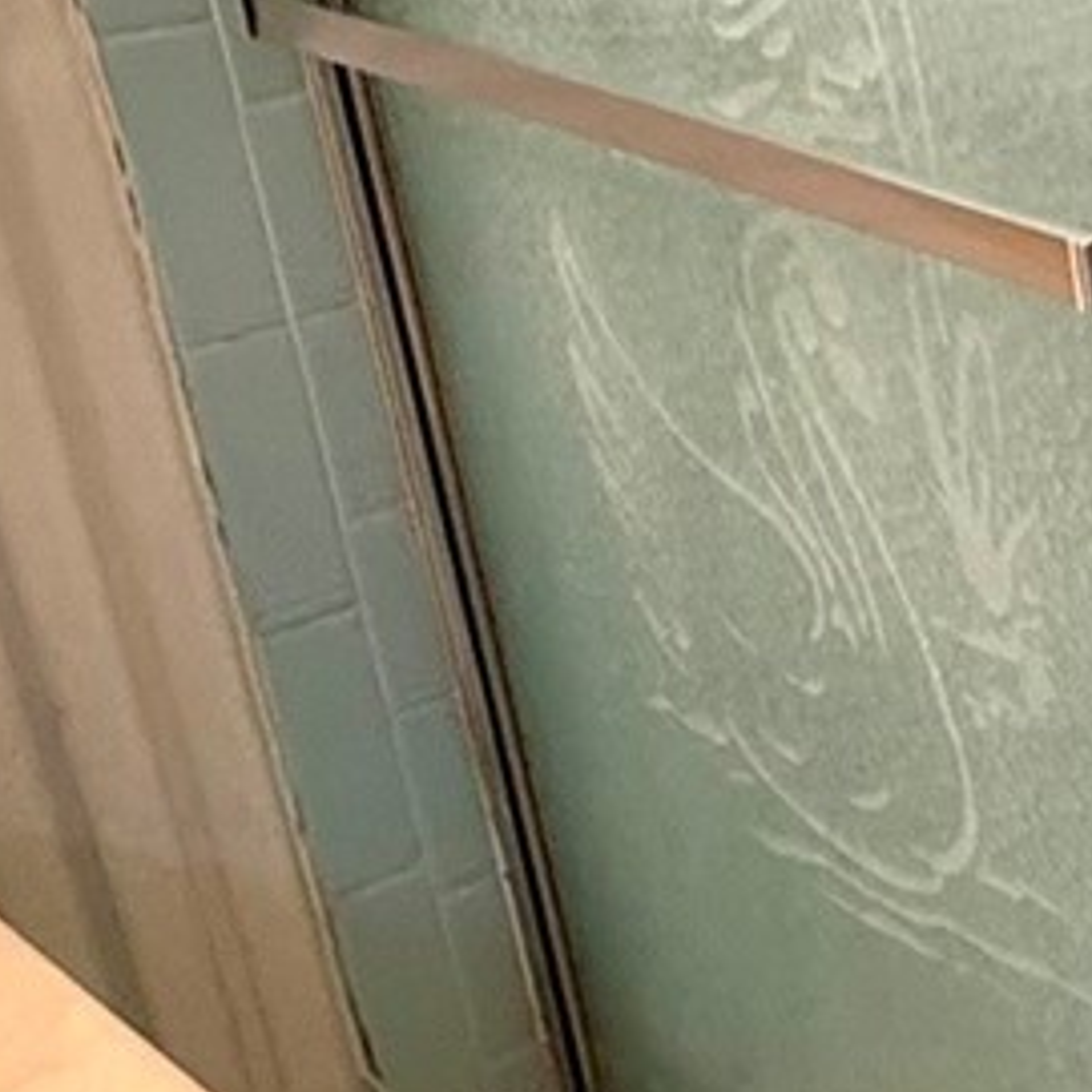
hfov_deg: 16.6
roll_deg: +0.0
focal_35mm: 73
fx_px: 2605
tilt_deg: -17.8
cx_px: 2301
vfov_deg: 23.2
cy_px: 181
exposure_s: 1/60
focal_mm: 2.22
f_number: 2.2
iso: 250
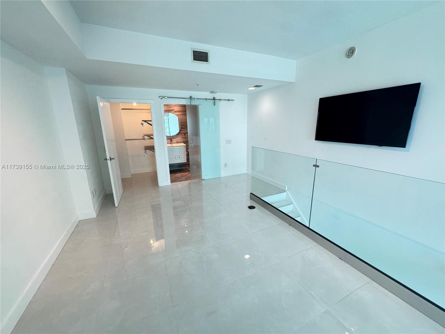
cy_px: 167
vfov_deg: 85.7
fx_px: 180
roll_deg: +0.6
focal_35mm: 14
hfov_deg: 102.1
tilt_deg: -13.1
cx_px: 222
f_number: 2.2
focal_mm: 2.22
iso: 250
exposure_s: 1/120
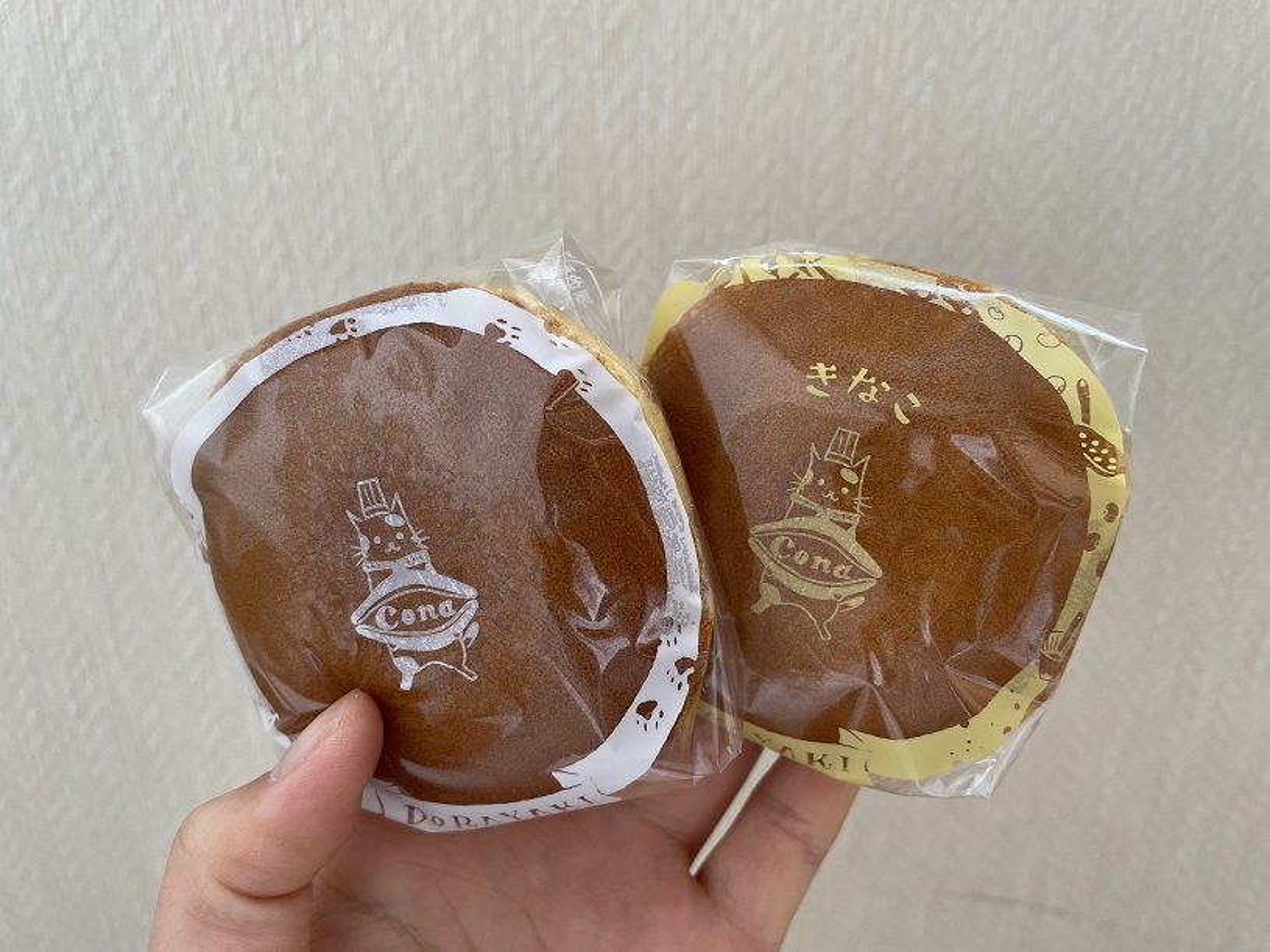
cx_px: 635
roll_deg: -0.2
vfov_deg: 53.1
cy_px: 476
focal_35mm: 26
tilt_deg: -24.3
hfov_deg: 67.3
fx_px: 954
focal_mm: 4.2
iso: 80
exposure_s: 1/121
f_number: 1.6
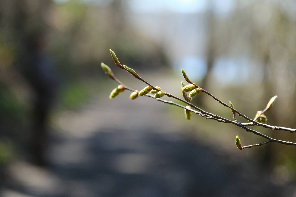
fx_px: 962
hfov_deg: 17.5
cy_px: 98
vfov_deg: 11.7
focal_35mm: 117
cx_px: 148
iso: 640
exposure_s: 1/350
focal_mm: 78.3
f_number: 5
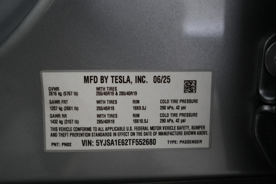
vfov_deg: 46.4
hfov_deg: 65.5
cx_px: 138
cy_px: 92
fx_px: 215
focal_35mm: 28
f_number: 2.8
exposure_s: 1/60
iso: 1250
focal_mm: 28
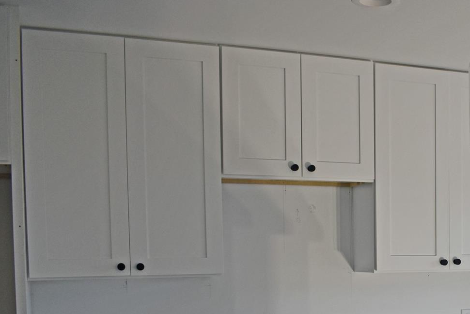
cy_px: 321
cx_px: 449
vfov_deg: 22.8
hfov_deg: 32.7
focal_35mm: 57
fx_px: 744
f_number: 4.5
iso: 400
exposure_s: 1/80
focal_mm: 18
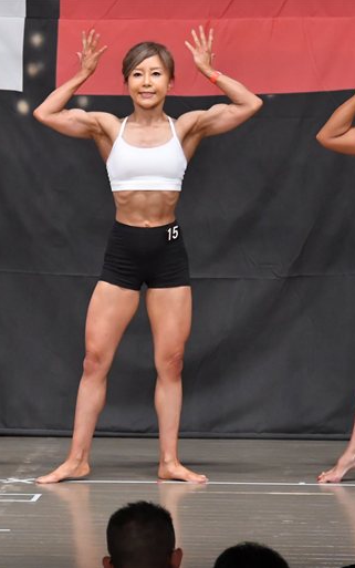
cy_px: 283
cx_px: -25
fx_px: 5166
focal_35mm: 334
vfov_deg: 6.3
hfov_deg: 3.9
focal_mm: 145
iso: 5000
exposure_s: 1/400
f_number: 5.6
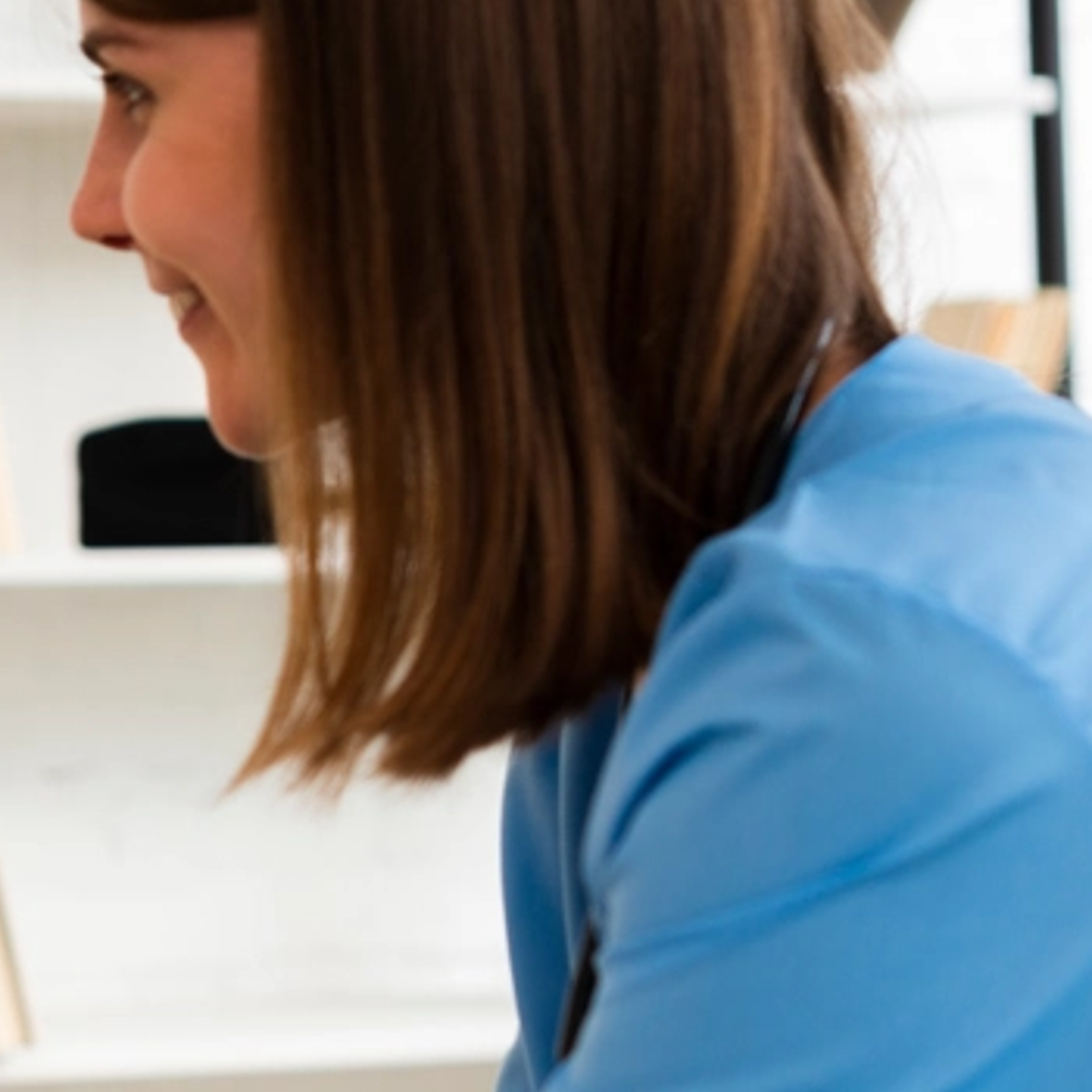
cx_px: -250
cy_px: 694
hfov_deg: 13.0
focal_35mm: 131
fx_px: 4675
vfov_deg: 13.3
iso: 250
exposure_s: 1/160
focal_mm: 50
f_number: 3.5
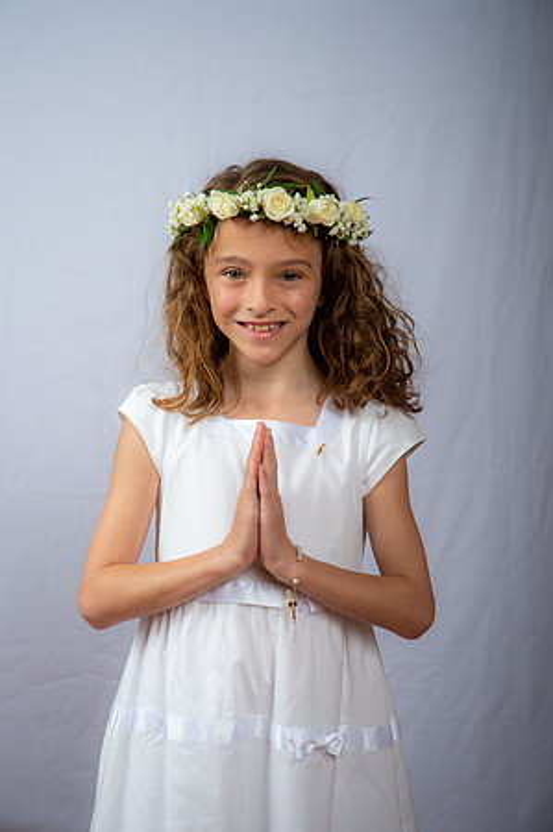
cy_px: 416
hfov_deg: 20.6
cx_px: 276
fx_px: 1524
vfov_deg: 30.5
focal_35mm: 66
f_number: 6.3
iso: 250
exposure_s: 1/200
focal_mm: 66
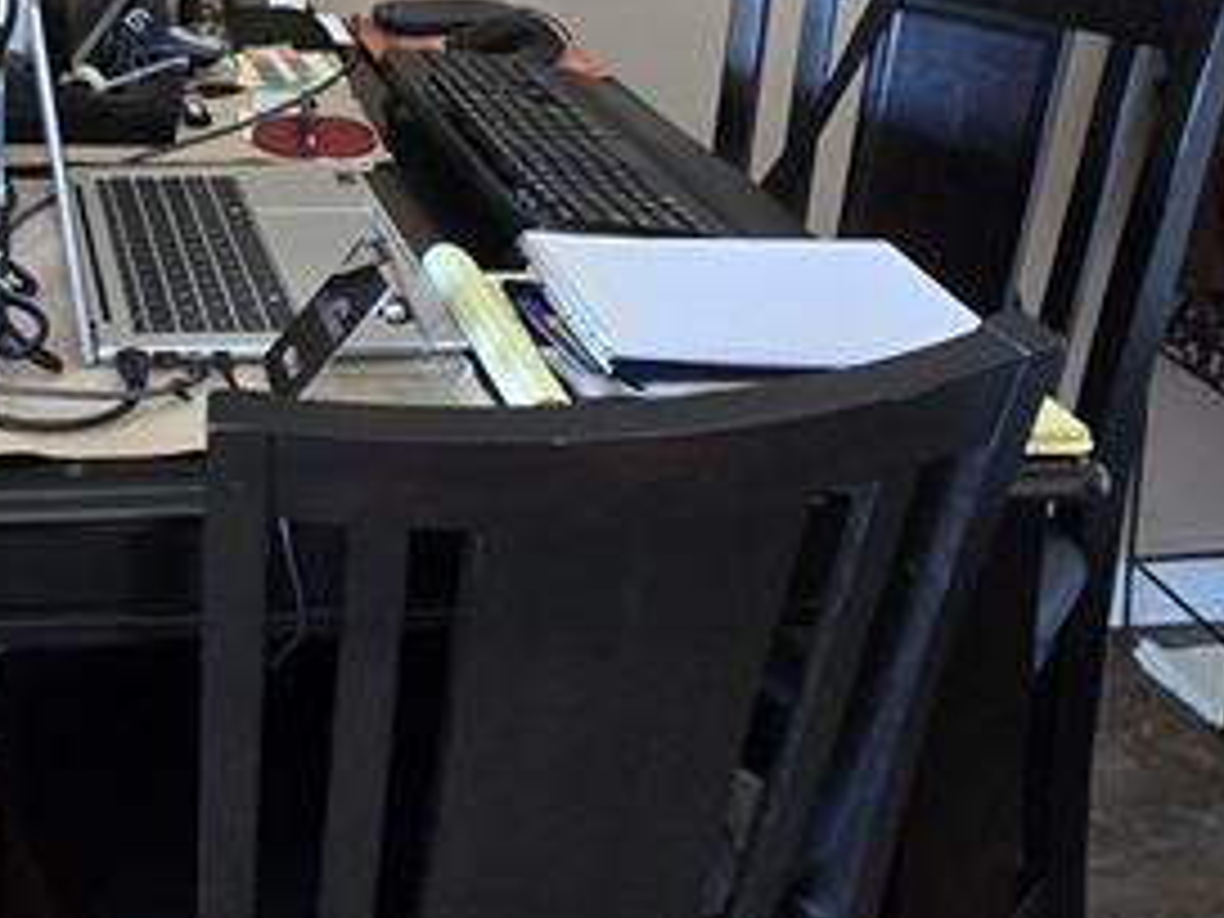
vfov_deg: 26.6
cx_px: -63
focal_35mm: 49
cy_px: -166
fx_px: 1733
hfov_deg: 34.5
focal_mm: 2.2
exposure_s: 1/60
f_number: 2.2
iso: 640
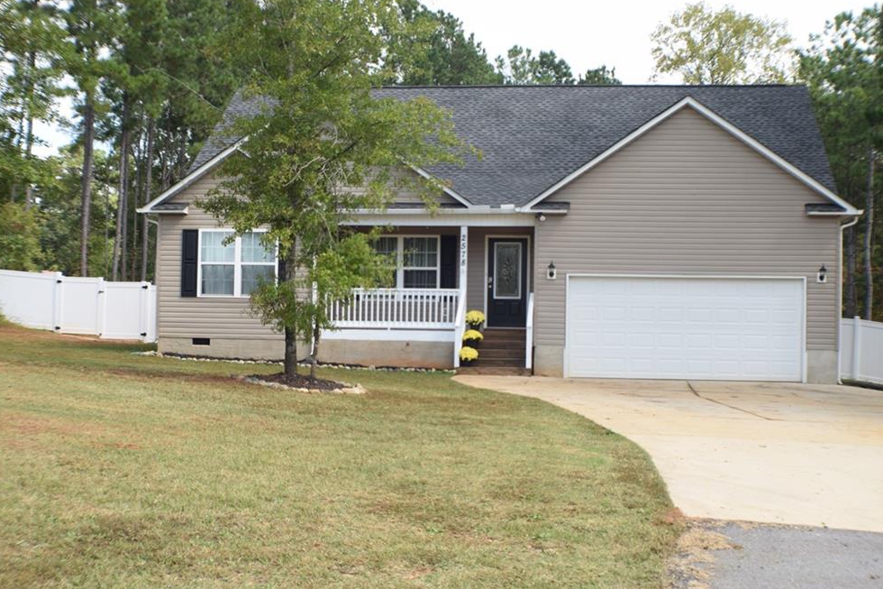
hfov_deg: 28.6
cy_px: 296
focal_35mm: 71
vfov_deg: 19.3
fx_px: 1729
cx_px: 441
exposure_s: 1/250
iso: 280
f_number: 8
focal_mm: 45
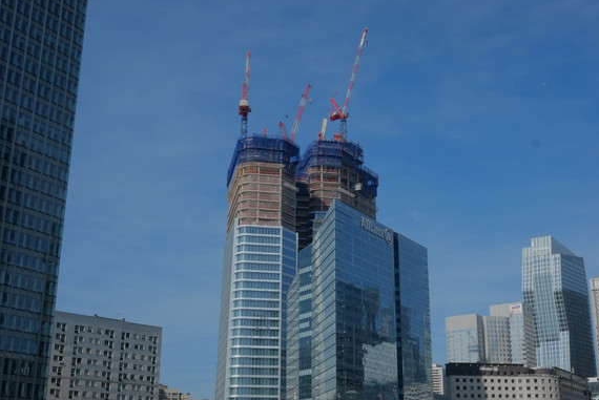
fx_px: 766
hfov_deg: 42.6
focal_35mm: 46
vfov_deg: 29.3
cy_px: 213
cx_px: 335
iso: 200
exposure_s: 1/400
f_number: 13
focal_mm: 27
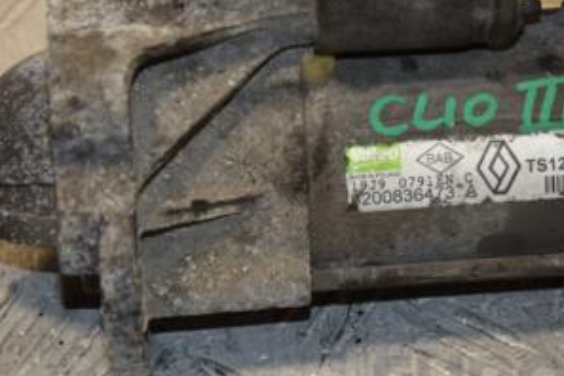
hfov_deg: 10.3
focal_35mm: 200
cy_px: 131
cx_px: 338
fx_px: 3133
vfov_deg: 6.9
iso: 800
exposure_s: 1/200
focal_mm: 66
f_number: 5.6
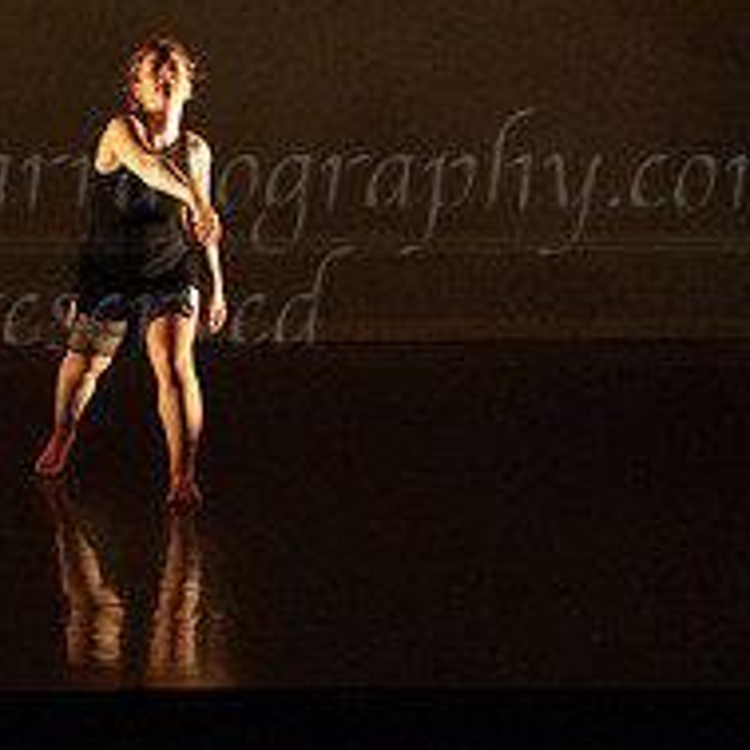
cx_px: -23
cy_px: 275
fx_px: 4829
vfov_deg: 8.9
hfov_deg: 8.8
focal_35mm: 197
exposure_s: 1/320
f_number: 3.2
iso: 4000
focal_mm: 61
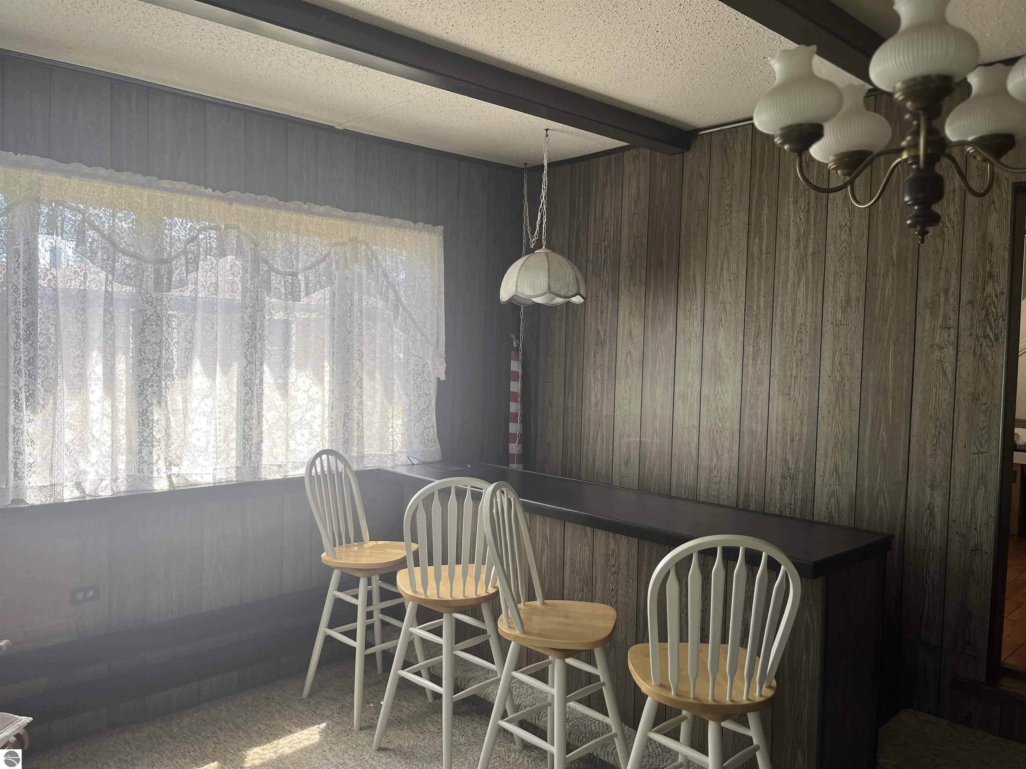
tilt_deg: -5.9
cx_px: 513
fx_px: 771
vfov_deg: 53.1
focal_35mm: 26
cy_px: 384
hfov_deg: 67.3
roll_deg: -0.7
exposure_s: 1/122
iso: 40
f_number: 1.6
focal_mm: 5.1
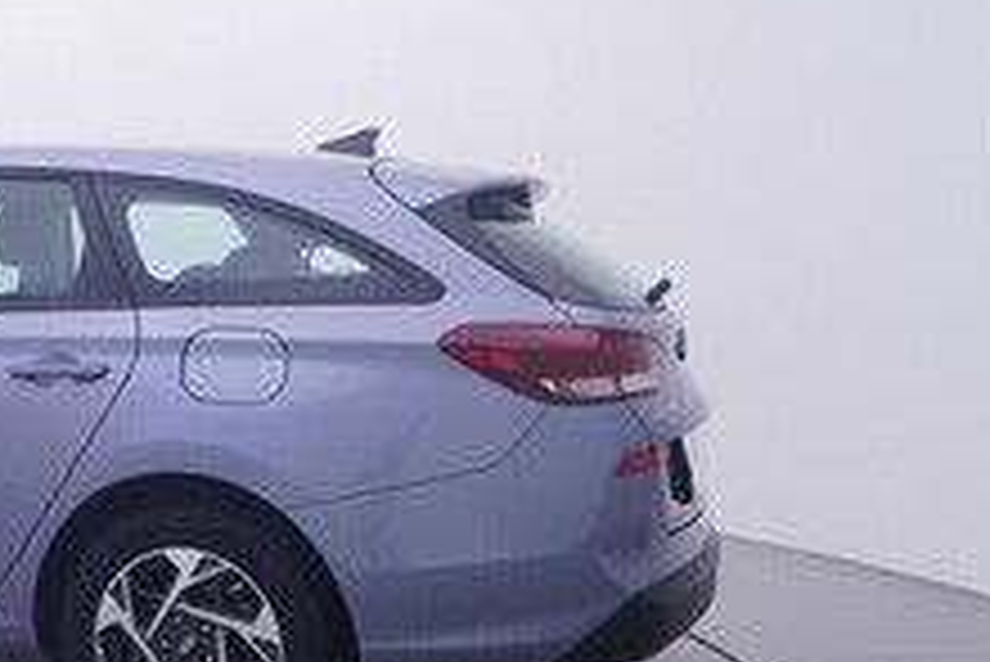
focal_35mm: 56
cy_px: 331
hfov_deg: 31.6
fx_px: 1548
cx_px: -92
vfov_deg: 24.1
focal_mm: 15
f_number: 5
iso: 200
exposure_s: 1/80
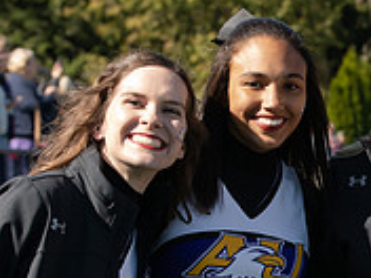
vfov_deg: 5.5
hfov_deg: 7.3
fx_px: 2894
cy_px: 245
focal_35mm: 270
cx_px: 460
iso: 640
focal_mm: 85
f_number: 7.1
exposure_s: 1/800
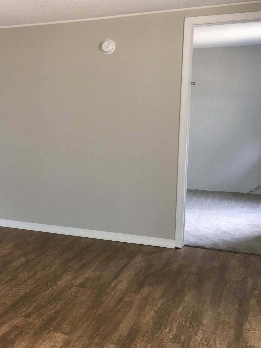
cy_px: 173
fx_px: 473
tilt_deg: -7.0
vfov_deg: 40.4
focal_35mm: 47
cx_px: -1
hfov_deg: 28.9
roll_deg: +1.0
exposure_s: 1/30
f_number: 2.2
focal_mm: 4.15
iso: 100
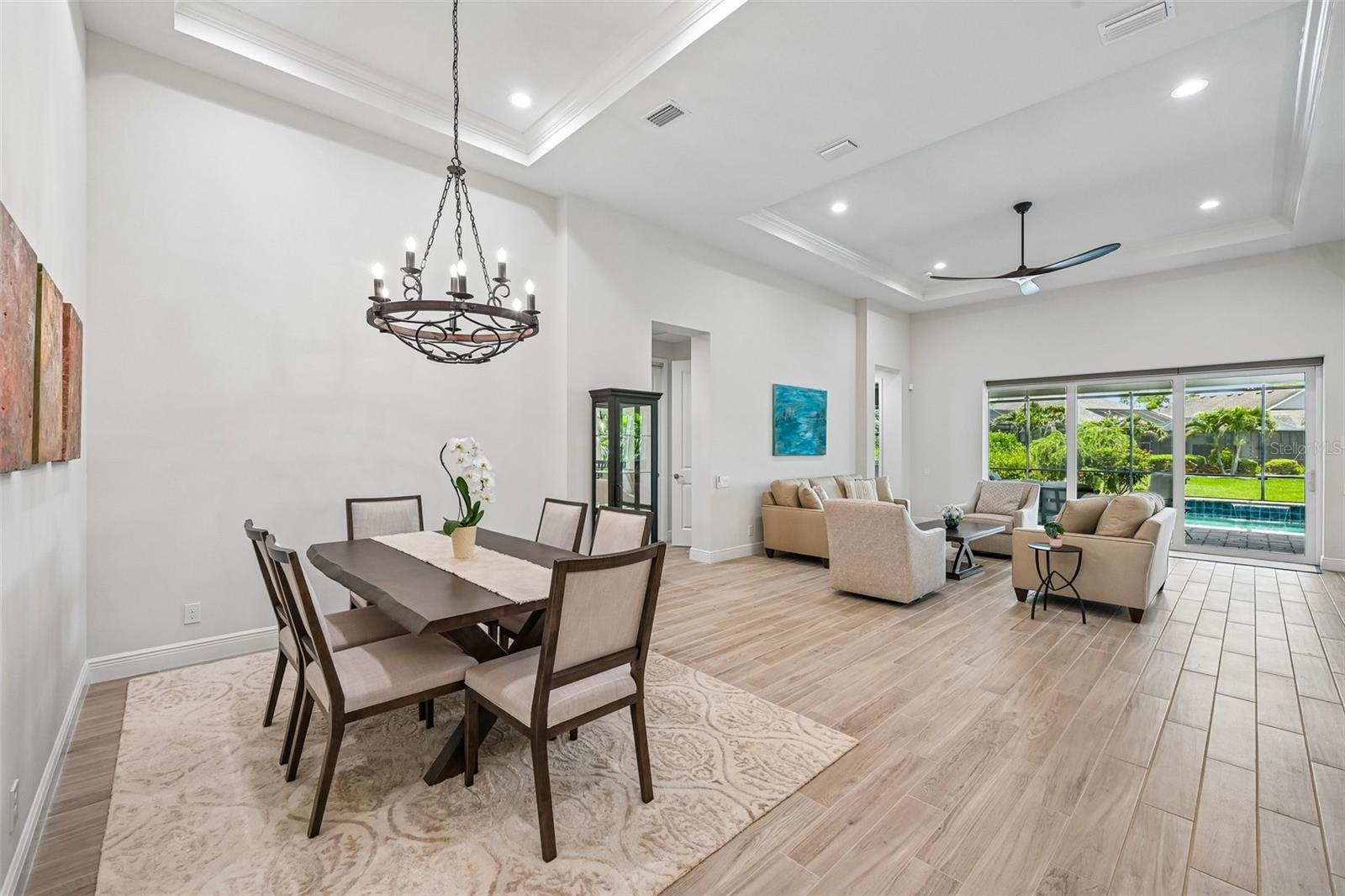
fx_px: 523
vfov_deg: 81.2
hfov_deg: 104.3
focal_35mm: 14
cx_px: 672
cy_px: 448
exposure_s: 1/25
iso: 400
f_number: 8
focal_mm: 14
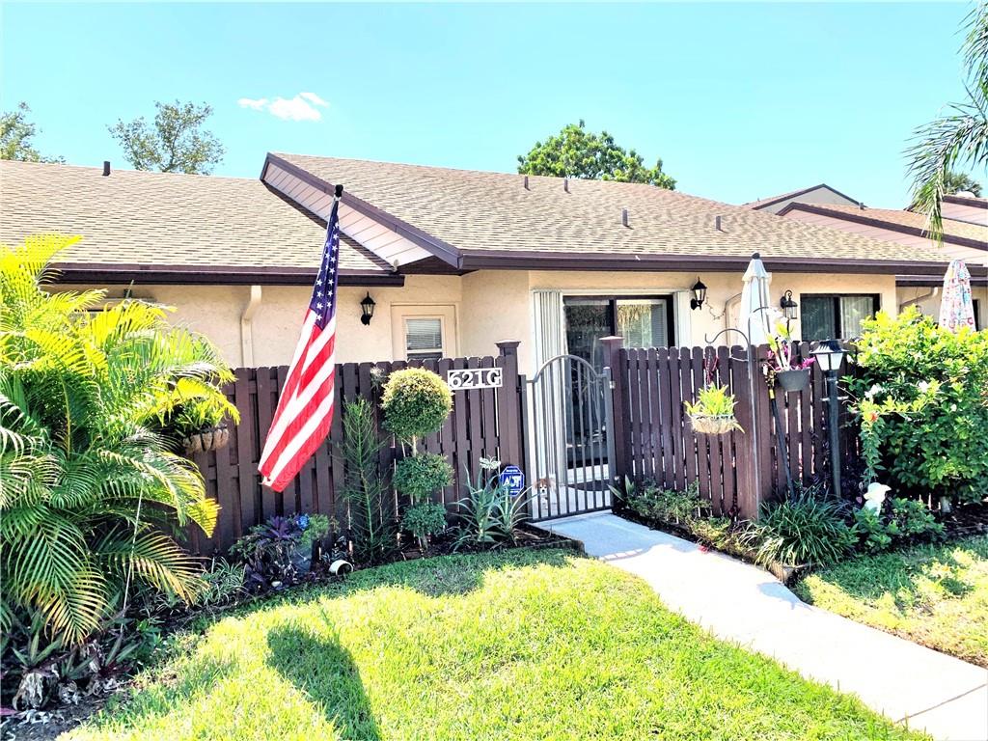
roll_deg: +2.7
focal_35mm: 26
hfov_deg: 67.3
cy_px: 370
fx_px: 742
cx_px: 494
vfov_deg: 53.1
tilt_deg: -0.4
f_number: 1.8
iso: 25
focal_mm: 4.25
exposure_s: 1/1718
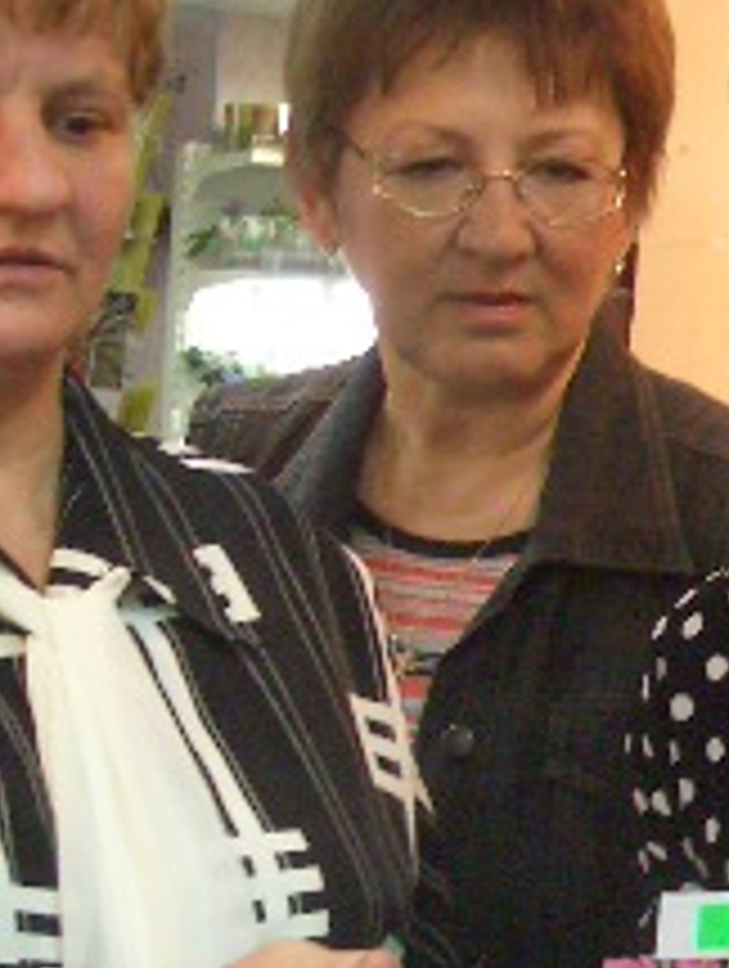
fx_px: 2912
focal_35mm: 104
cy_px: 635
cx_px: 711
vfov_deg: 18.8
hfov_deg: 14.1
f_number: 2.6
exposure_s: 1/50
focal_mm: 5.8
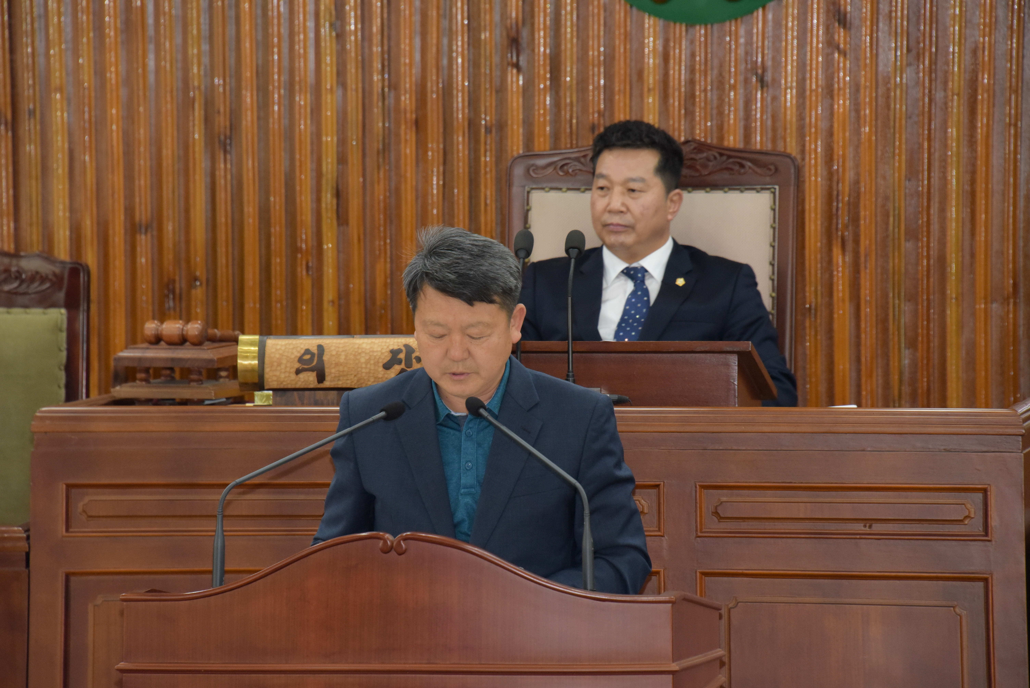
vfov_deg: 4.6
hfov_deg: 6.9
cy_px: 344
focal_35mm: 300
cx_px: 515
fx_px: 8586
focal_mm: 300
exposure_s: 1/200
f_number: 8
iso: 4000
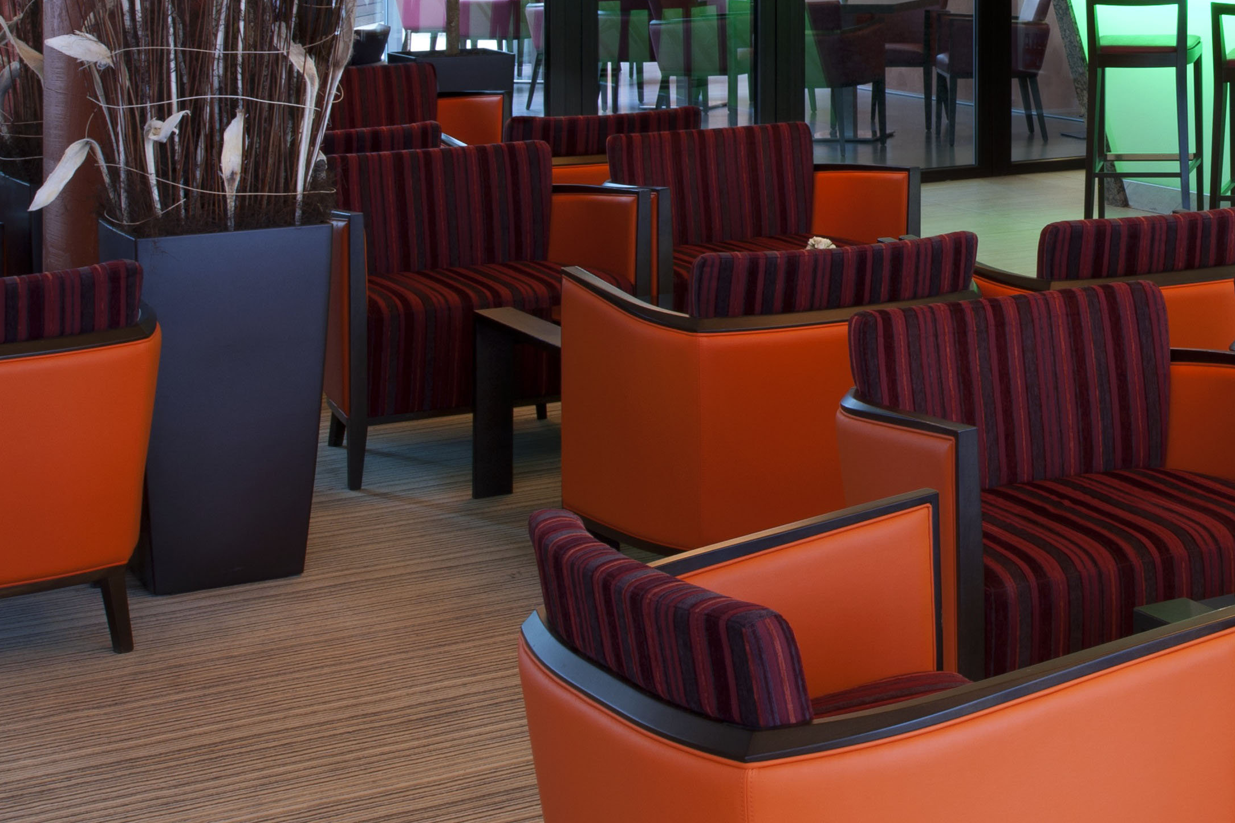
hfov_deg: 26.9
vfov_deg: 20.2
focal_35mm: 67
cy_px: 267
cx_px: 1445
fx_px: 2298
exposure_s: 5
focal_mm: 24
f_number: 11
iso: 100
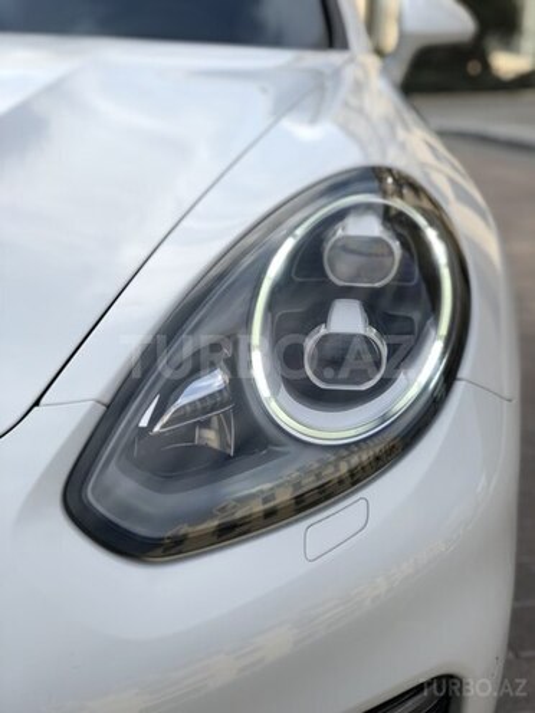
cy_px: 356
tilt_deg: -18.7
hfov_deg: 28.0
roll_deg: -2.1
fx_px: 1072
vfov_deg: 36.8
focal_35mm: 52
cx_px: 268
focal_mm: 6
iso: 16
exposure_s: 1/1066
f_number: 2.4
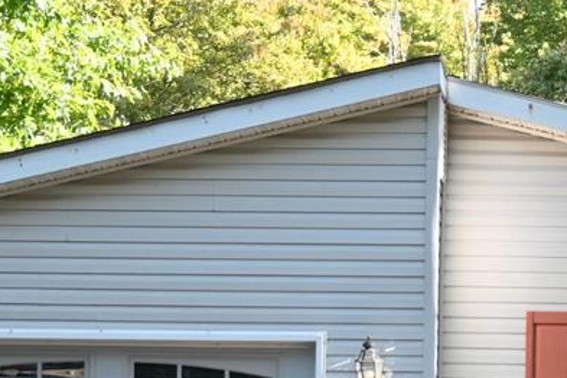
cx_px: 453
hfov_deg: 15.1
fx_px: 2122
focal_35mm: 135
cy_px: 496
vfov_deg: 10.0
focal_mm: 24.5
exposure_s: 1/125
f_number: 4.2
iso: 400
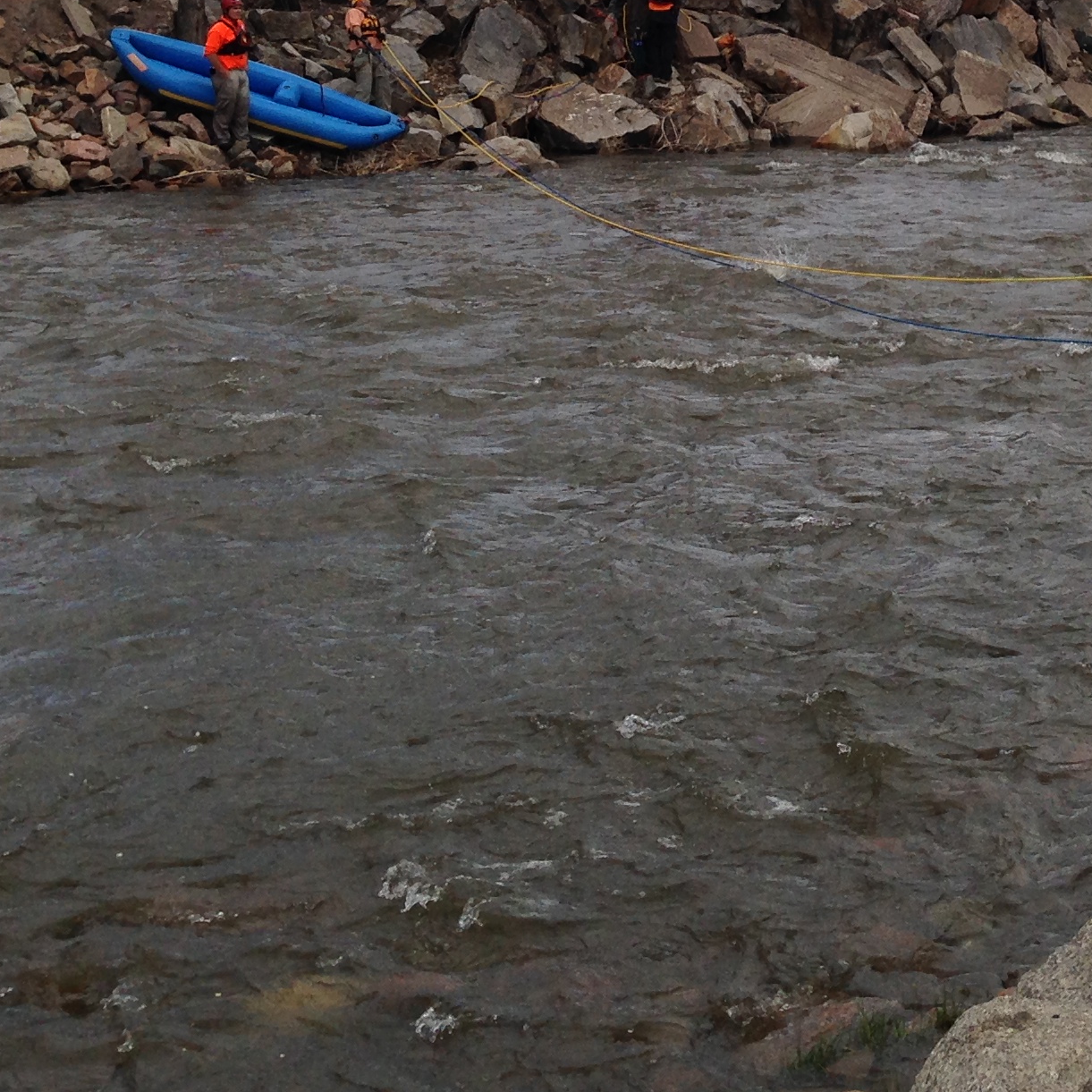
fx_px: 2784
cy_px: 12
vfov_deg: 21.4
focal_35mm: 78
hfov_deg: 21.7
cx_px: 980
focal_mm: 4.12
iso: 50
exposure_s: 1/1748
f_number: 2.4
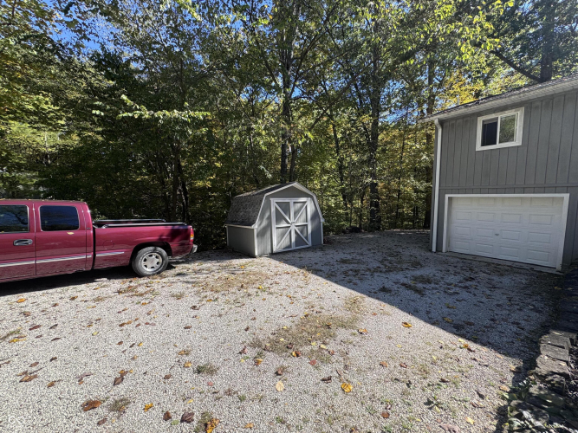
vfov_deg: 85.7
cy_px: 216
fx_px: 234
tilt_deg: -4.9
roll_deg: +2.3
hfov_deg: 102.1
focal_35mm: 14
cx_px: 289
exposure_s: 1/587
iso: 40
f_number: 2.2
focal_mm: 2.22
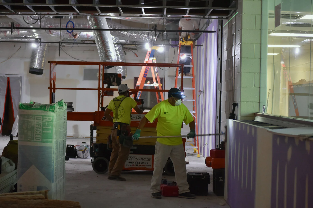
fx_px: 717
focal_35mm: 82
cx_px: 156
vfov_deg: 16.6
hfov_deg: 24.6
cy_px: 104
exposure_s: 1/60
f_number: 4
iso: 1100
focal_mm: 55
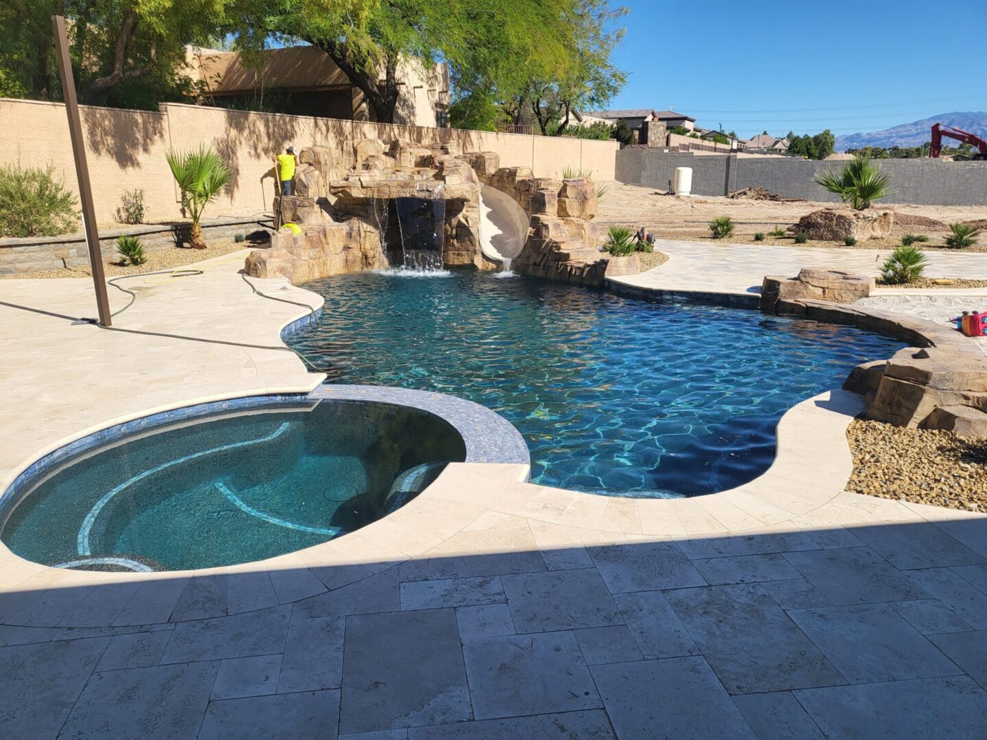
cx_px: 494
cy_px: 370
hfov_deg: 67.3
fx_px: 741
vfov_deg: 53.1
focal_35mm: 26
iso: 50
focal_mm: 4.25
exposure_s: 1/2905
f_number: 1.8
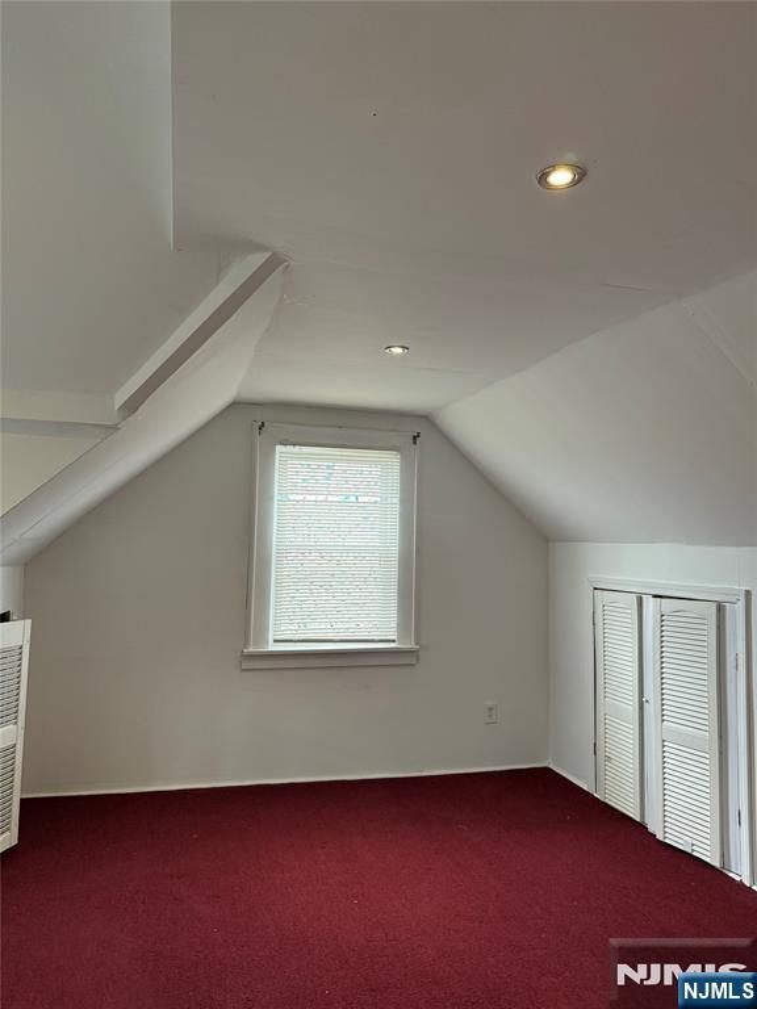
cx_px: 378
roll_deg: -1.5
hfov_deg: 56.8
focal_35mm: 24
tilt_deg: +3.7
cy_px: 504
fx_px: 700
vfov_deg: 71.6
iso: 320
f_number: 1.78
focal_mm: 6.76
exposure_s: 1/120
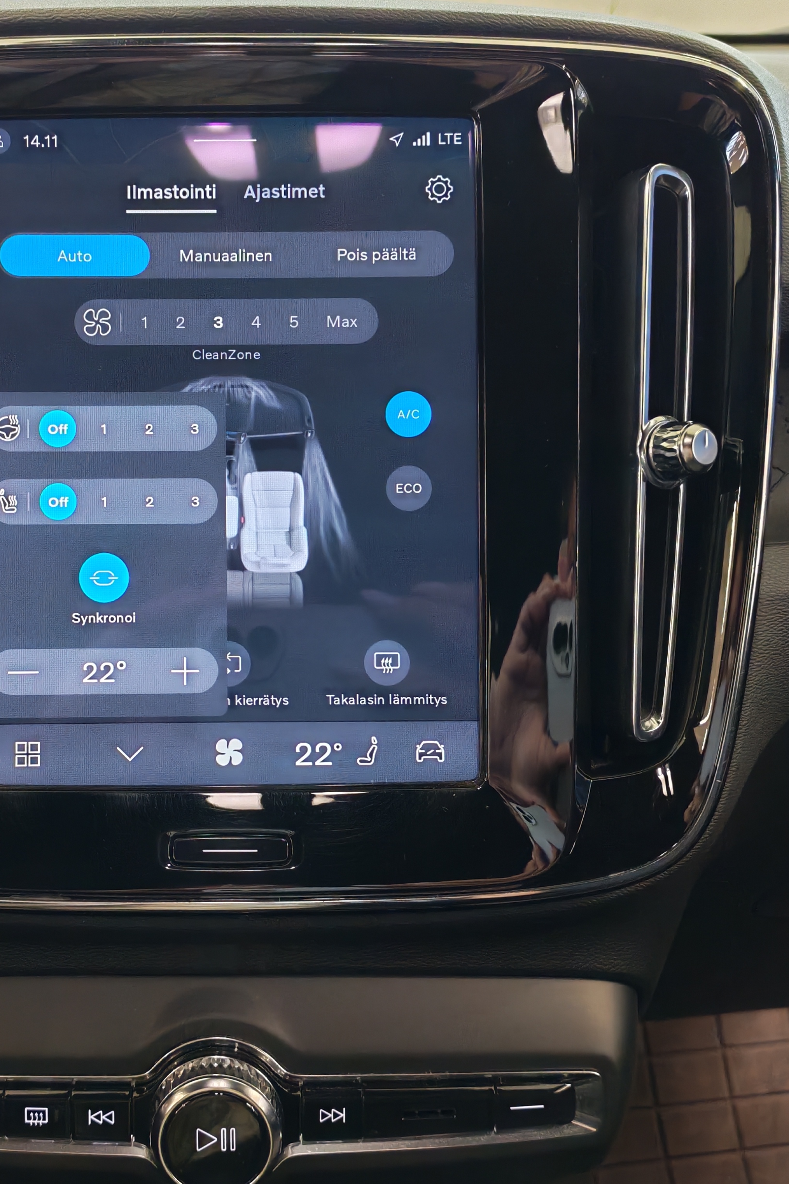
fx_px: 1380
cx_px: 240
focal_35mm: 42
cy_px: 597
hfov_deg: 31.6
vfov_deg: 46.4
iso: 2000
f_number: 1.9
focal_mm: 6.12
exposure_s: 1/50
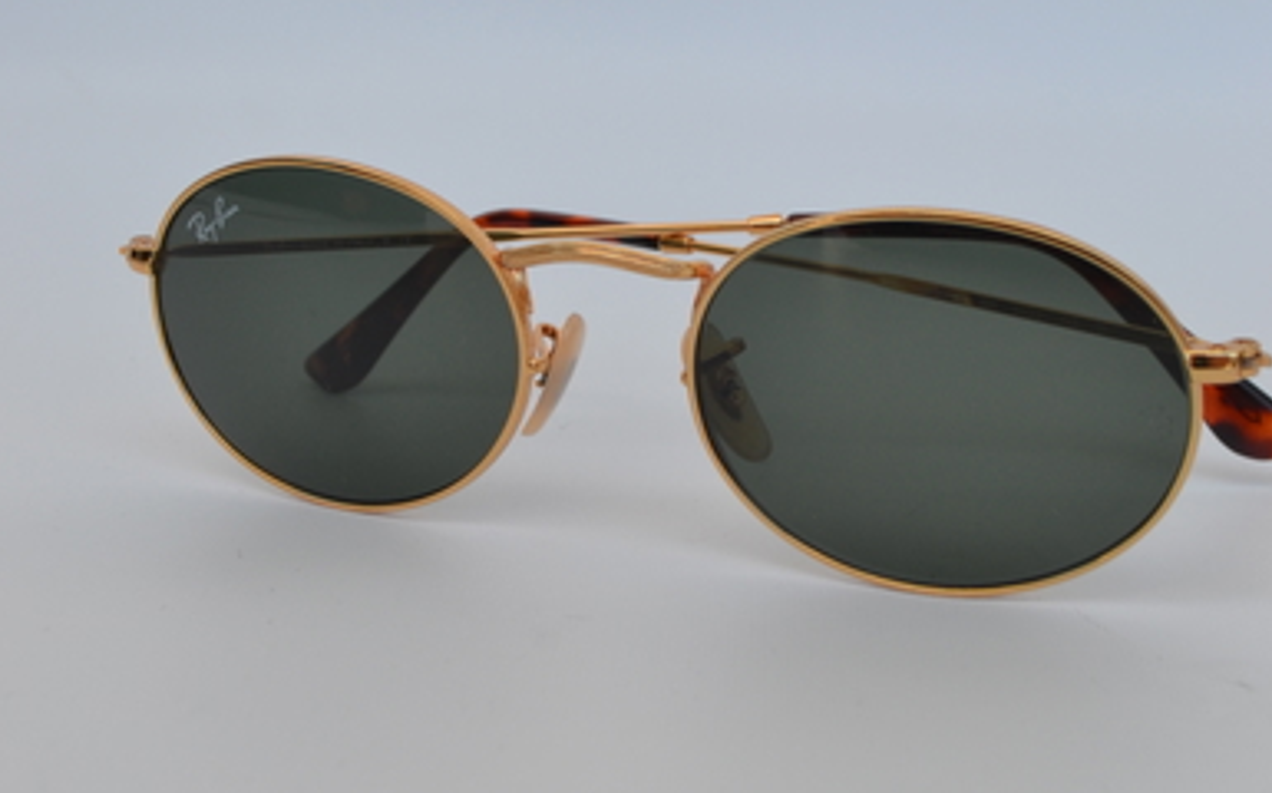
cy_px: 337
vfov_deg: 20.9
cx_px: 641
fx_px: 2148
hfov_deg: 33.0
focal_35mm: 62
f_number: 8
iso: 280
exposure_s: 1/125
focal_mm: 26
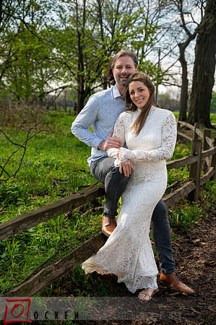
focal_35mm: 63
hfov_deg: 21.5
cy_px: 162
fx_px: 568
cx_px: 108
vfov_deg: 31.9
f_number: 5
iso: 320
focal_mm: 63
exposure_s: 1/1600
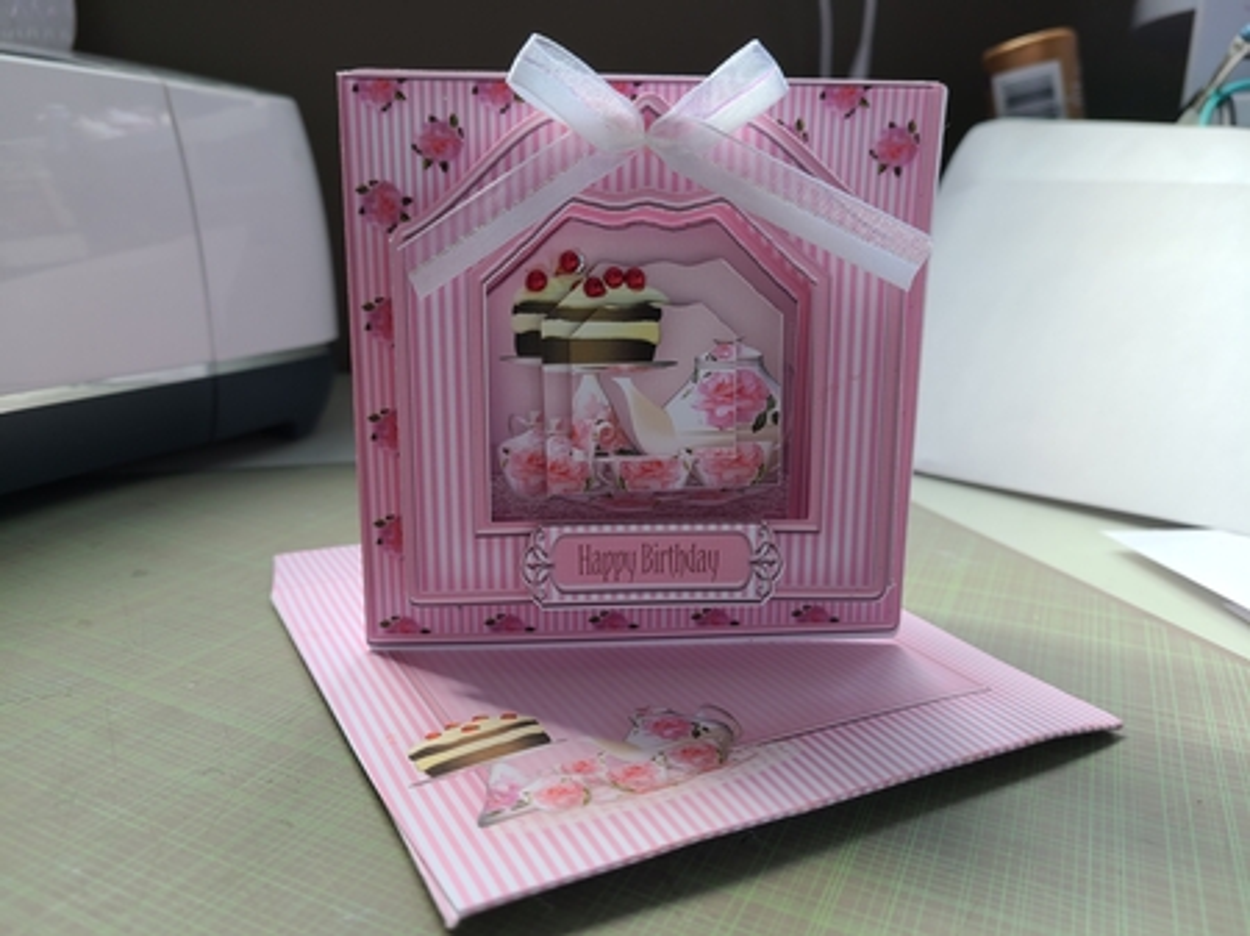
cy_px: 468
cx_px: 625
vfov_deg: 53.0
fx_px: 938
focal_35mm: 26
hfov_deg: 67.3
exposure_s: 1/148
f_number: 1.8
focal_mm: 5.4
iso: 40
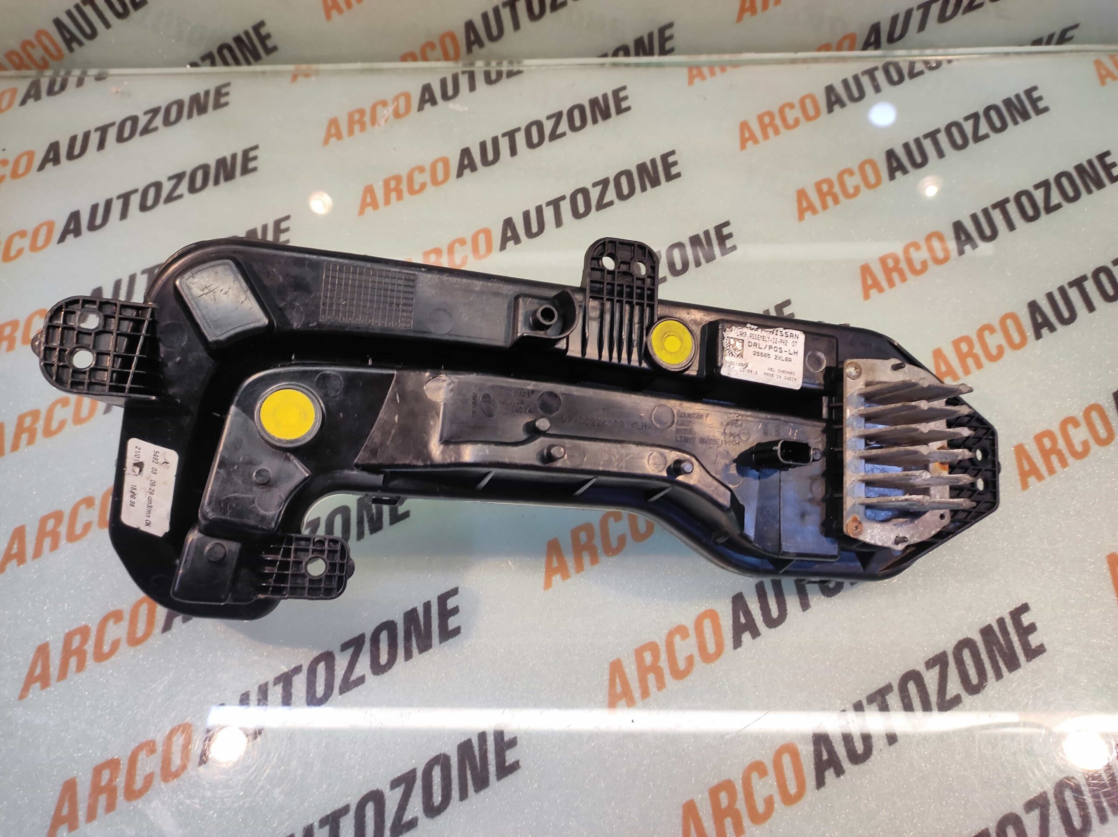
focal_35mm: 17
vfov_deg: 74.7
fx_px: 549
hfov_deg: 91.1
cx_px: 559
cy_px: 418
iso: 130
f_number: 1.79
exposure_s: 1/33
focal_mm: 4.74
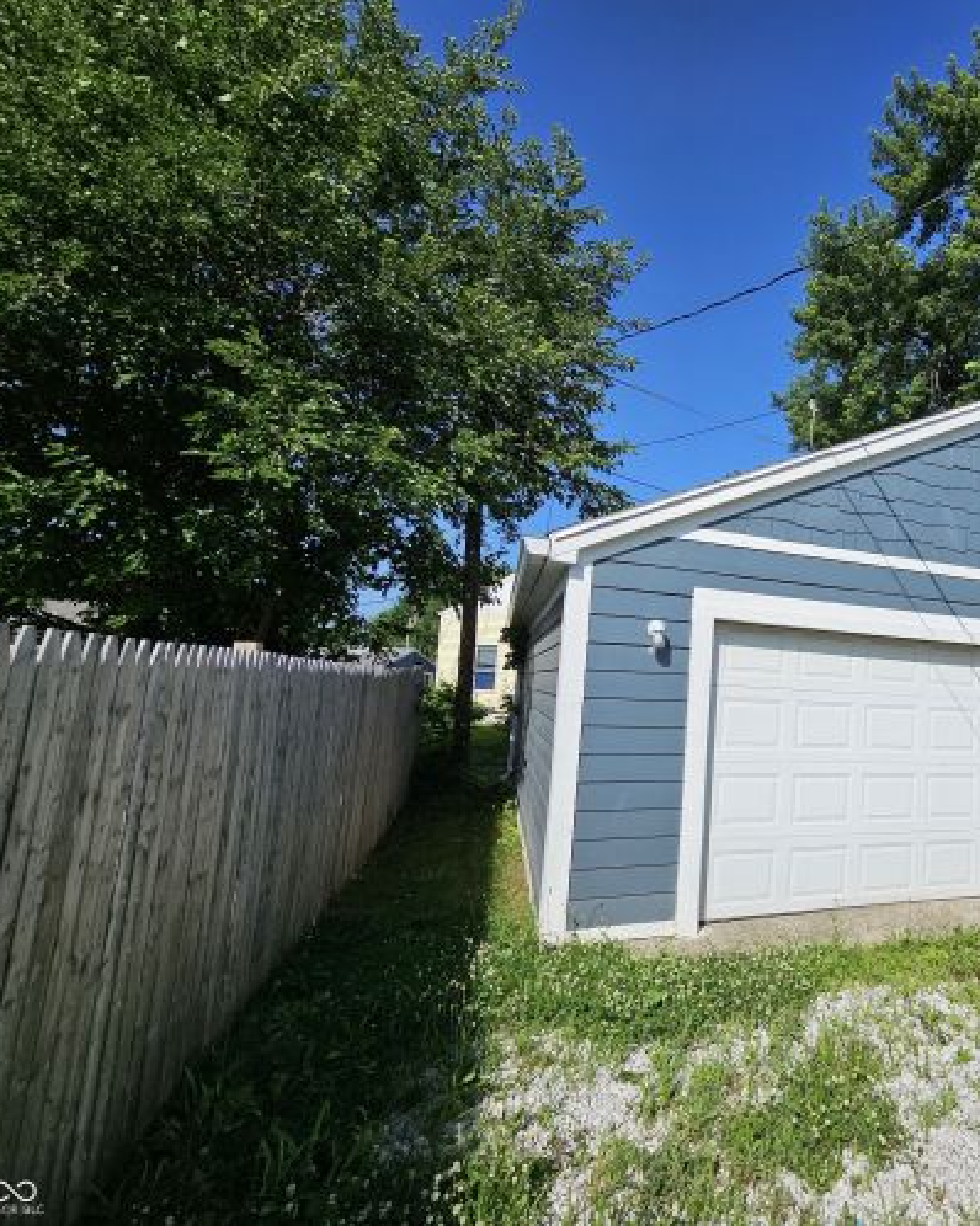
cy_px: 613
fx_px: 617
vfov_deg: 89.7
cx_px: 787
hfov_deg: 69.3
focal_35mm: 17
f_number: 2.2
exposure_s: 1/3493
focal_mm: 2.2
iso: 50
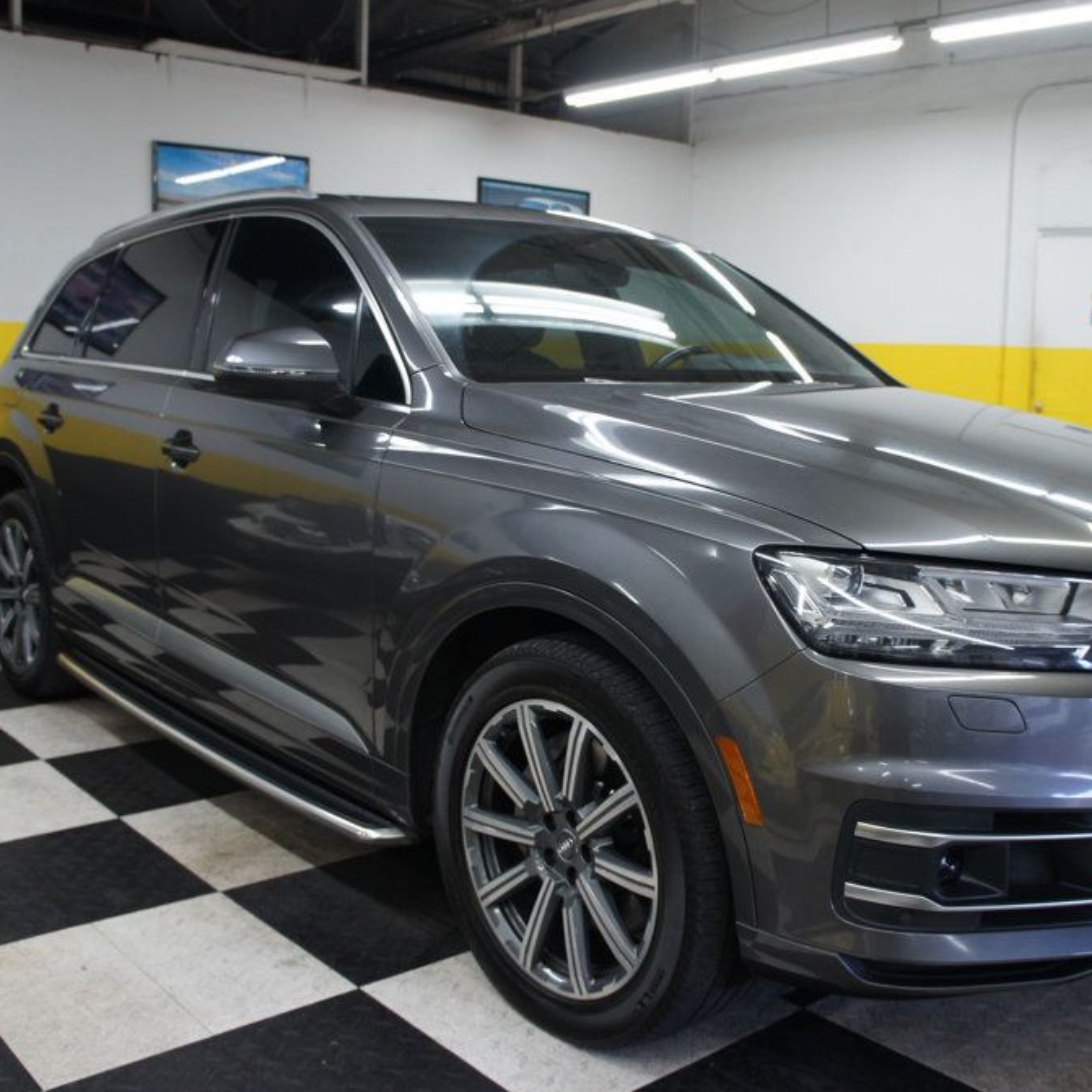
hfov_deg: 46.9
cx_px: 656
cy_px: 547
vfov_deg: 47.2
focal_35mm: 35
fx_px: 1249
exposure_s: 1/30
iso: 250
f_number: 3.5
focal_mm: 18
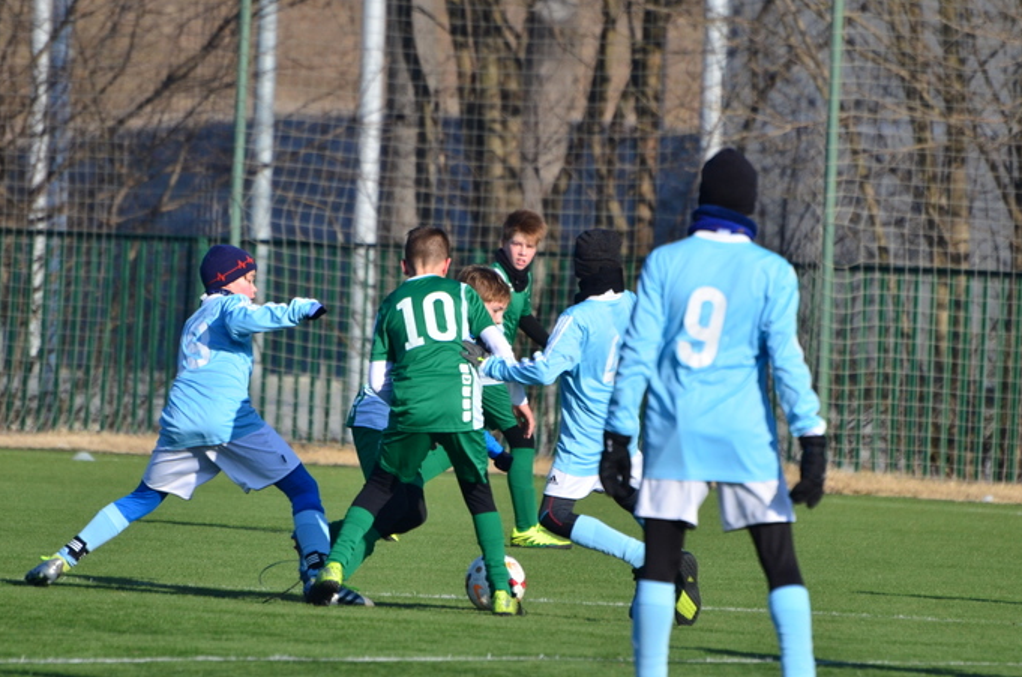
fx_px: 14986
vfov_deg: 2.6
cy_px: 378
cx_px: 537
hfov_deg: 3.9
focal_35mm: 529
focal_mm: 300
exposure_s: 1/2500
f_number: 5.6
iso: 500
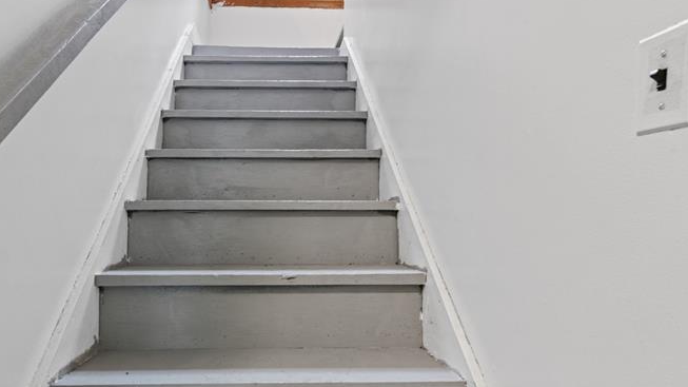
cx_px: 277
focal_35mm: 23
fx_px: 420
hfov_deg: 77.9
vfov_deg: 49.4
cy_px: 217
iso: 400
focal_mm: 14
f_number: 10
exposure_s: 1/3
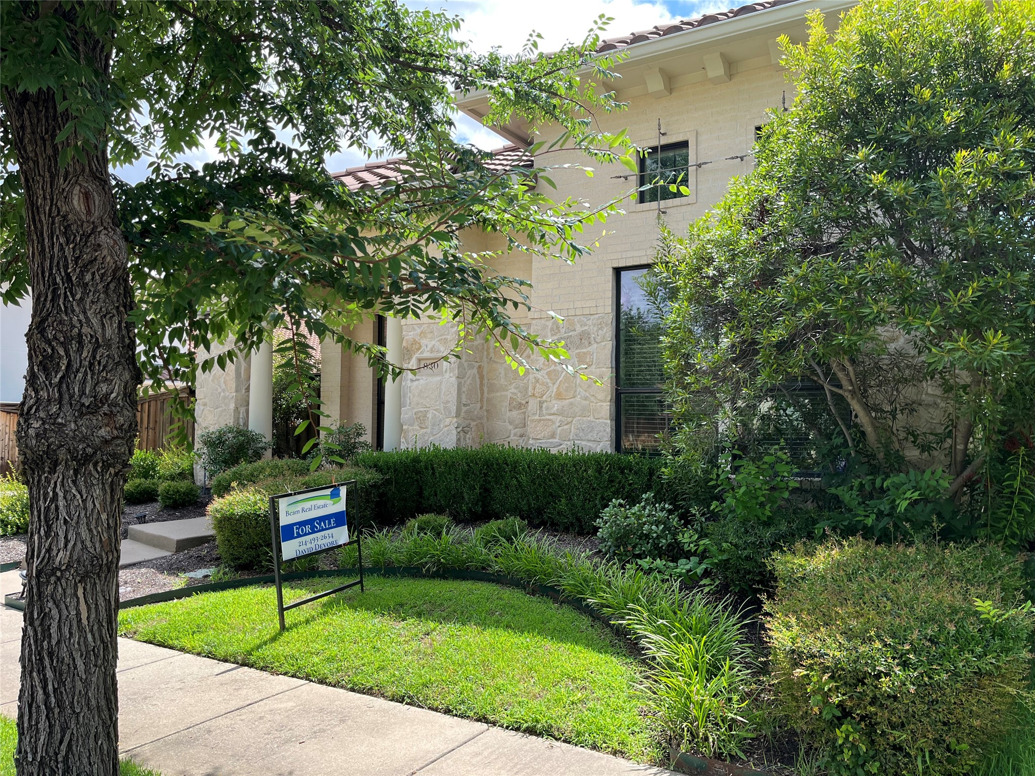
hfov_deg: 67.3
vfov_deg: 53.1
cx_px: 518
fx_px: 777
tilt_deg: +2.3
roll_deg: -0.8
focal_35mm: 26
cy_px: 388
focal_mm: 5.1
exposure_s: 1/975
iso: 50
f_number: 1.6
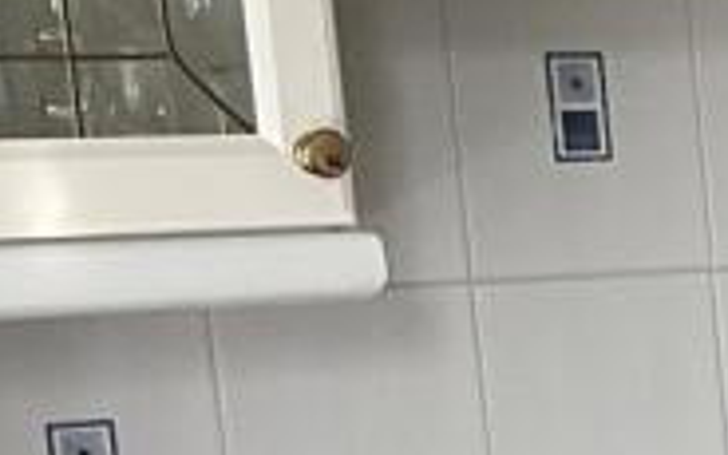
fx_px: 3393
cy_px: 906
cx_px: 1353
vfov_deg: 7.4
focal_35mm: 171
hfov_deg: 11.3
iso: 50
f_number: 1.8
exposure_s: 1/122
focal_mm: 3
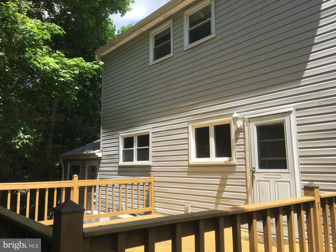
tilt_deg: +8.0
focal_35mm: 29
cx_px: 168
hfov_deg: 61.7
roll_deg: -0.2
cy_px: 126
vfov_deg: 48.2
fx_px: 281
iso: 25
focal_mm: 4.15
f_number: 2.2
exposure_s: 1/1040
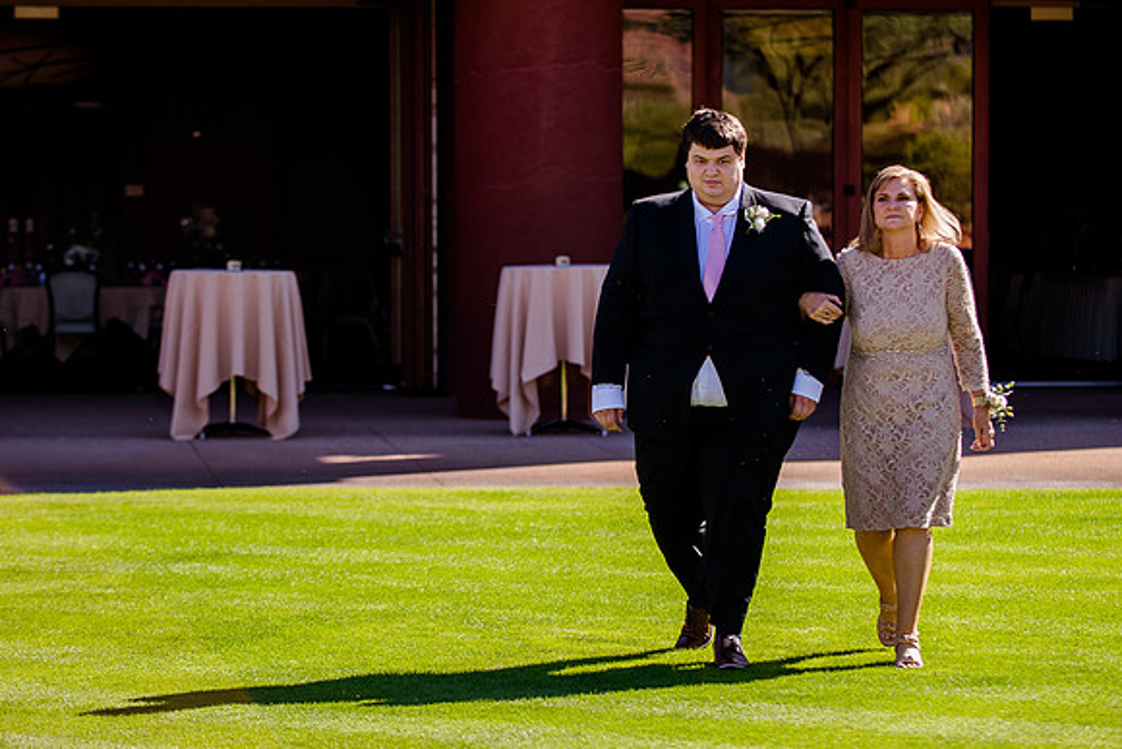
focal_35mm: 151
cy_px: 306
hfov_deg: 13.6
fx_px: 4709
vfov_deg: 9.1
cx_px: 491
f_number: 2.8
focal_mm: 102
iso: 200
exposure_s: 1/800
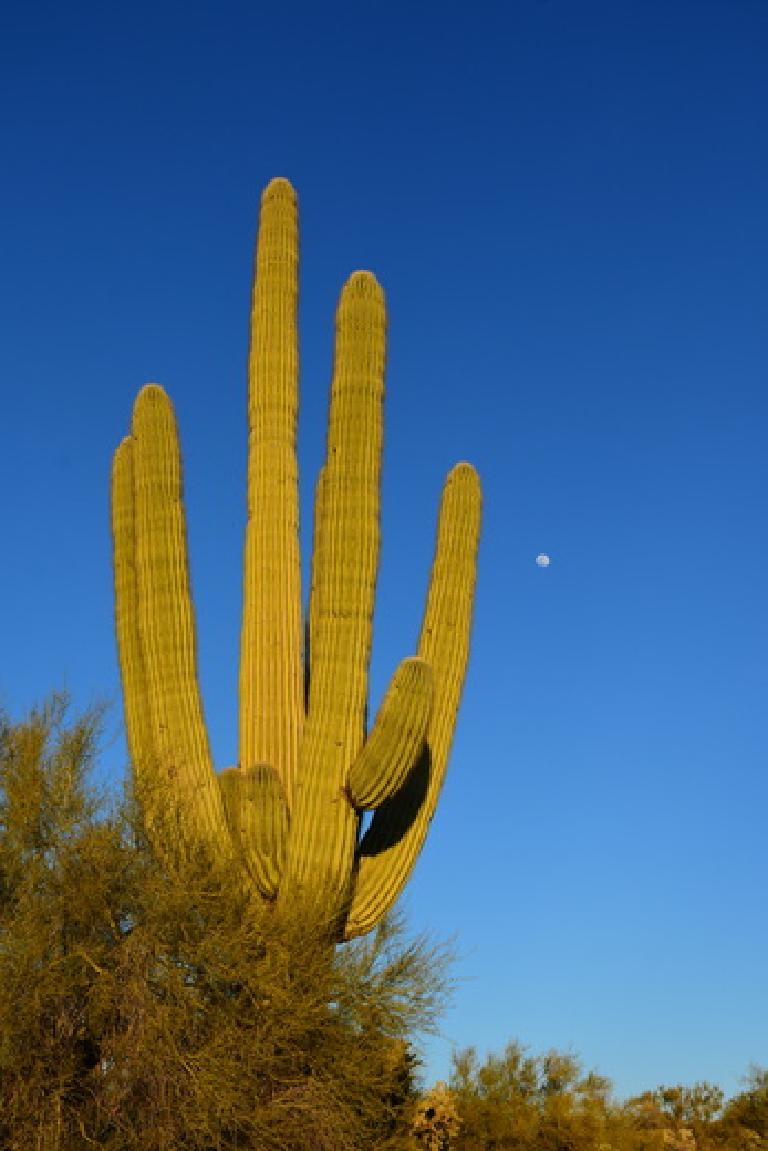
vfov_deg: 41.1
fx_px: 1535
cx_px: 384
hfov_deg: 28.1
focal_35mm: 48
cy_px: 576
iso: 200
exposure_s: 1/500
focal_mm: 32
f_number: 8
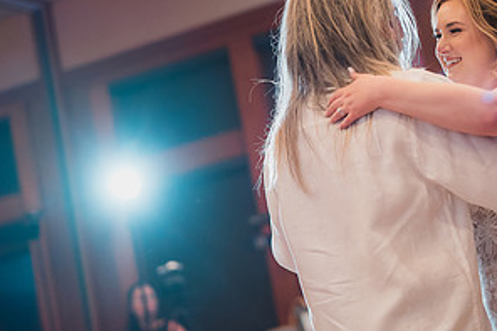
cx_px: 306
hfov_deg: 20.8
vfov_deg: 13.9
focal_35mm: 98
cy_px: 142
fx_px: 1352
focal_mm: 50
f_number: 1.4
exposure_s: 1/400
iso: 1250
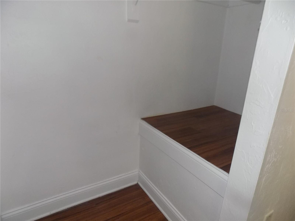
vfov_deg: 58.9
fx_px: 196
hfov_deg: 73.9
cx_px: 148
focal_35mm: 23
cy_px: 110
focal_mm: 4
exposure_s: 1/30
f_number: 3.1
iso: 200
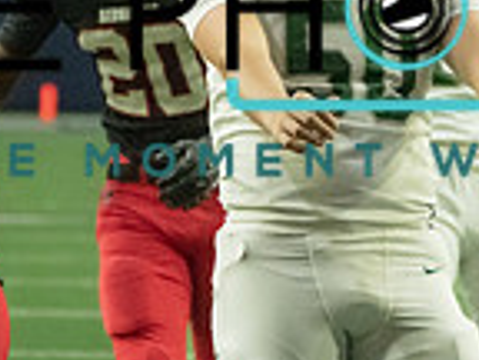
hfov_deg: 3.3
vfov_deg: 2.5
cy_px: 15
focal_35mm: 596
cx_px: 303
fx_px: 8247
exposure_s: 1/1000
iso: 12800
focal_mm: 154
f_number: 5
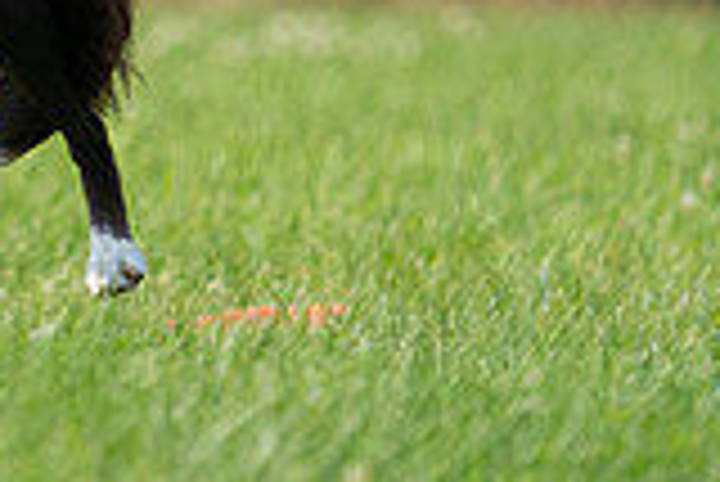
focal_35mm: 1566
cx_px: -122
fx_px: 31348
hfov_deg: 1.3
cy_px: -322
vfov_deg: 0.9
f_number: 6.3
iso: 1250
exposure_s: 1/4000
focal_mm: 433
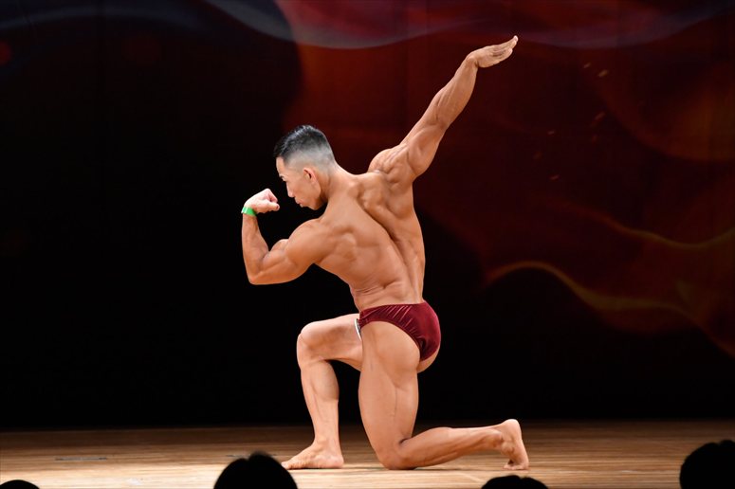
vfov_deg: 4.4
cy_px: 244
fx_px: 6428
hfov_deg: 6.5
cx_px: 368
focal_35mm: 315
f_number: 5.6
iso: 4000
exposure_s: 1/400
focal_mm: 210
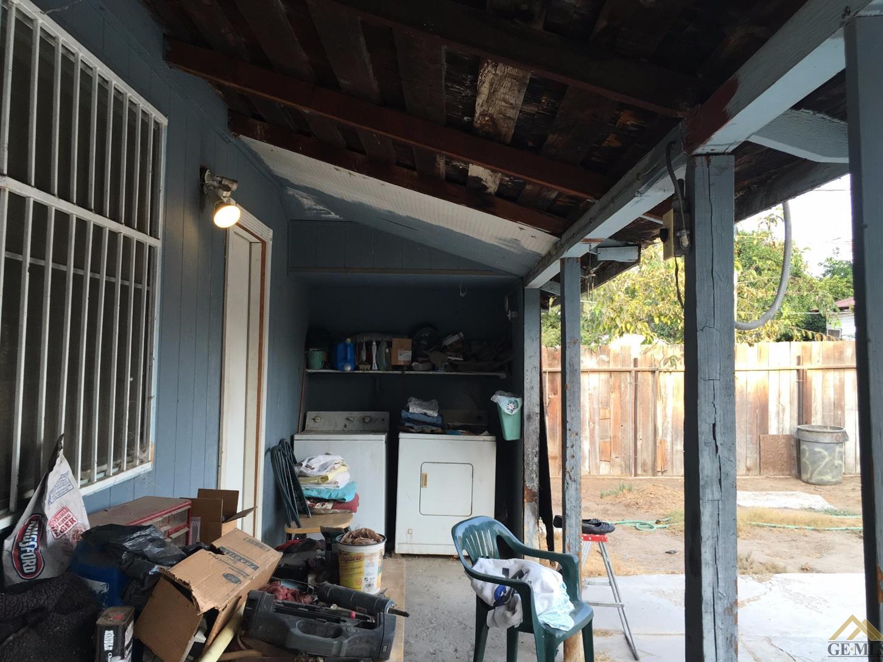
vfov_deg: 46.8
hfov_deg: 60.0
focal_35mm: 30
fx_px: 765
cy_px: 324
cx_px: 437
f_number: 2.2
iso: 40
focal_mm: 4.15
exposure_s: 1/120
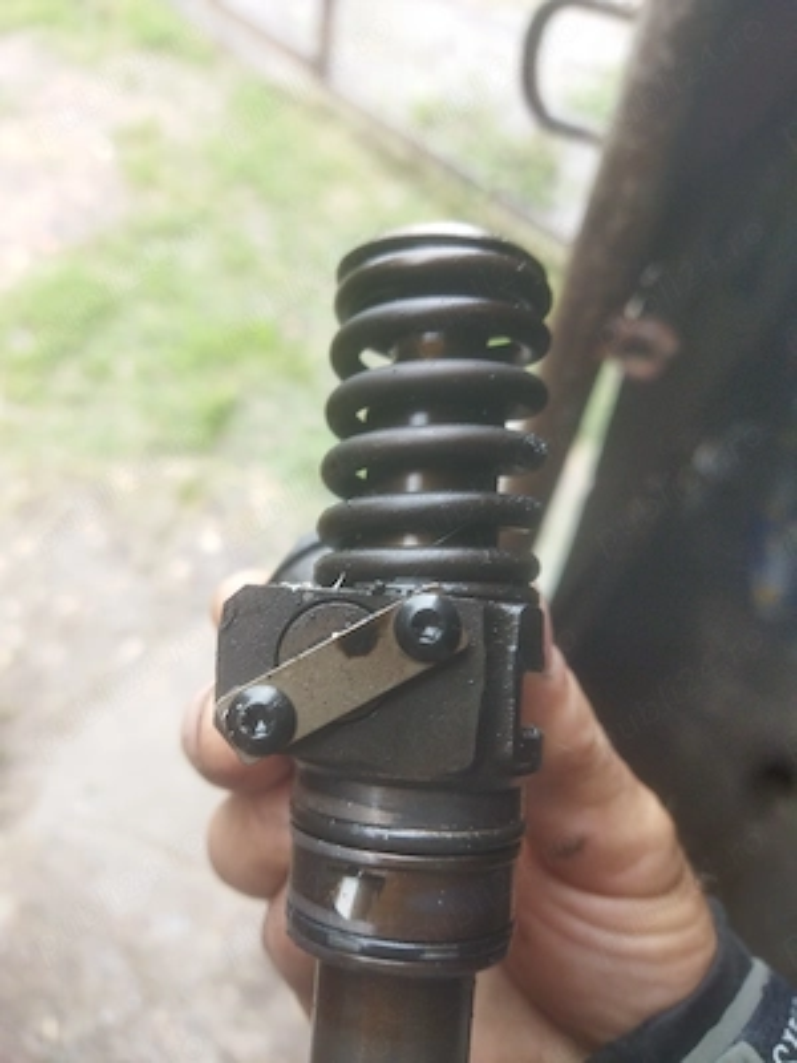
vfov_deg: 65.3
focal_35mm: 27
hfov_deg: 51.4
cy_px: 532
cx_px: 398
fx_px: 829
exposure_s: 1/50
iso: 197
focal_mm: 4.71
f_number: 1.79
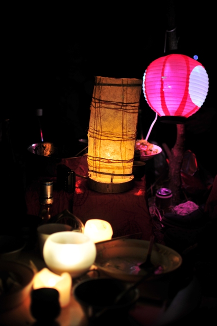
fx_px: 476
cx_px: 108
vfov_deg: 37.9
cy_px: 163
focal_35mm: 52
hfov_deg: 25.7
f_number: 1.8
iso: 250
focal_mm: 35
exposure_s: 1/50
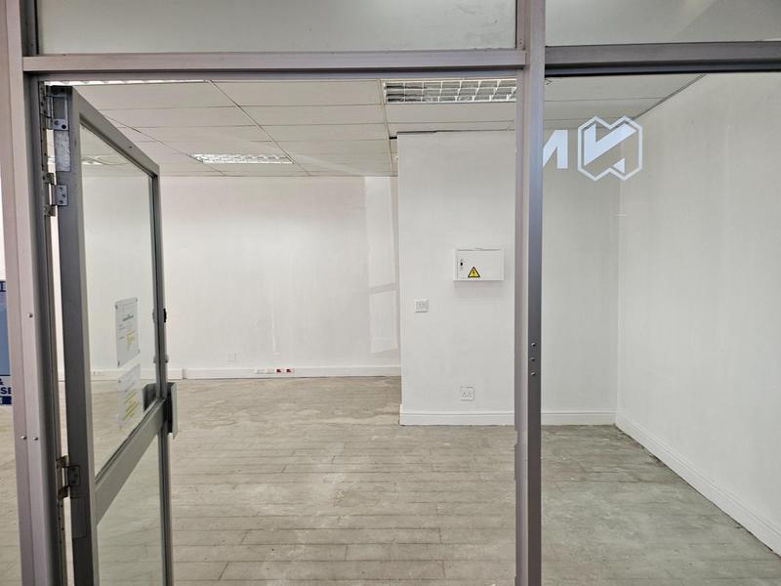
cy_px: 293
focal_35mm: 24
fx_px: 541
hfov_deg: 71.6
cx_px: 390
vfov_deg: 56.8
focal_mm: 5
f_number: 1.8
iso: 64
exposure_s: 1/100
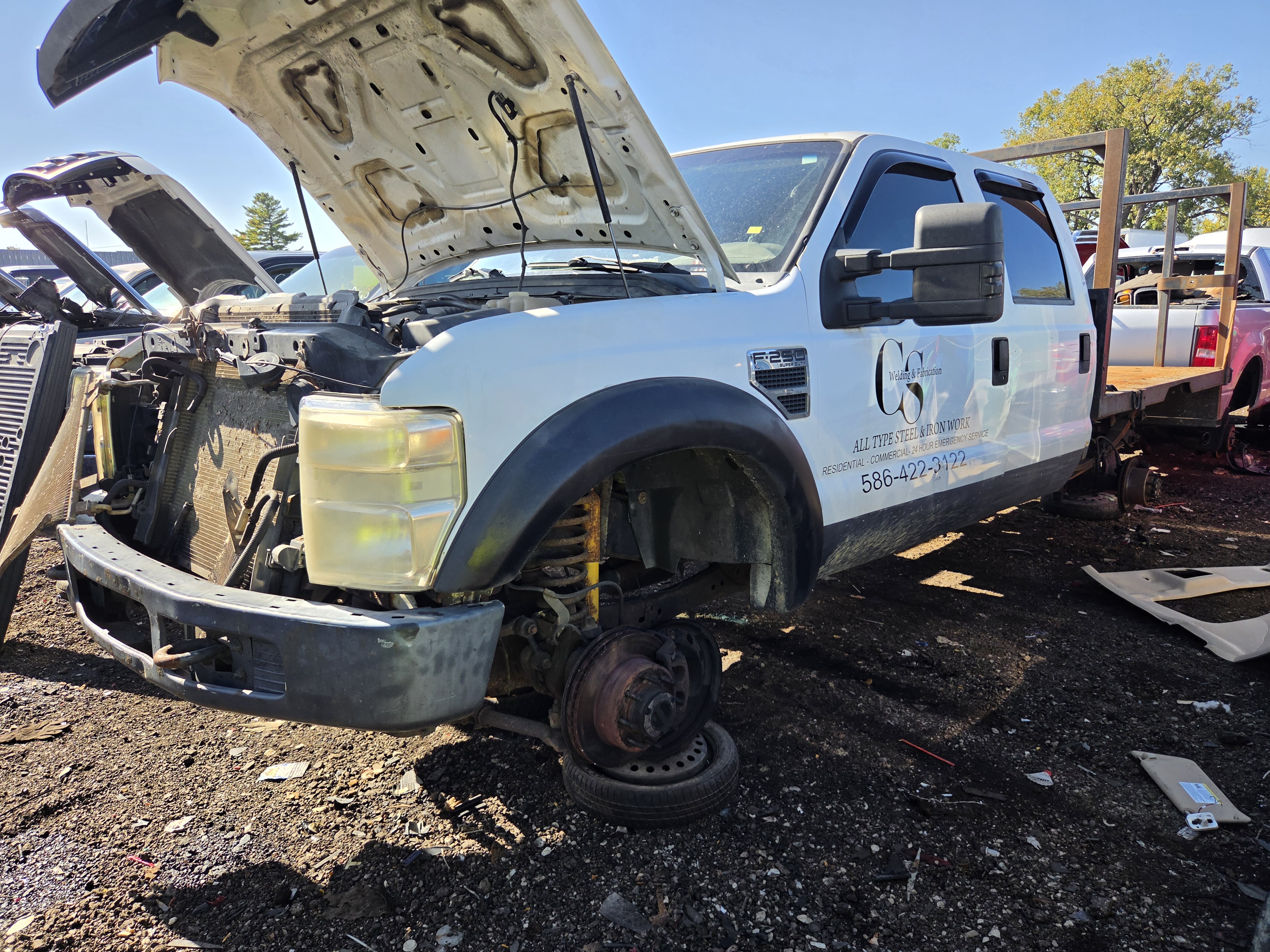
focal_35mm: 23
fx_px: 844
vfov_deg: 58.9
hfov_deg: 73.9
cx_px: 635
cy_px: 476
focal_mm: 5.4
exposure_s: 1/2579
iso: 80
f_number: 1.8
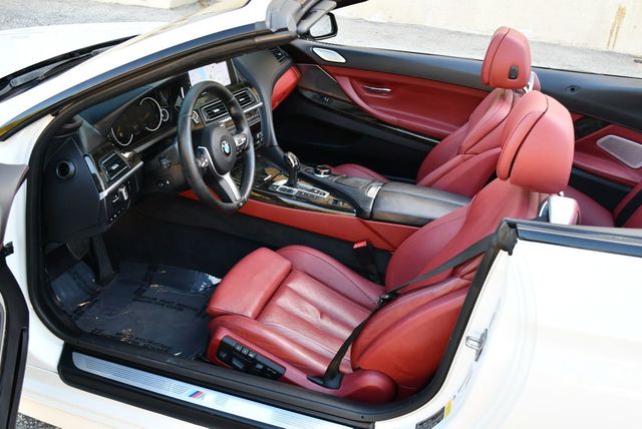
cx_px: 321
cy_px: 214
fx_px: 643
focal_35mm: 36
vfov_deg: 36.9
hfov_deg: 53.1
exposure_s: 1/250
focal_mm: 18
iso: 560
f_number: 3.5
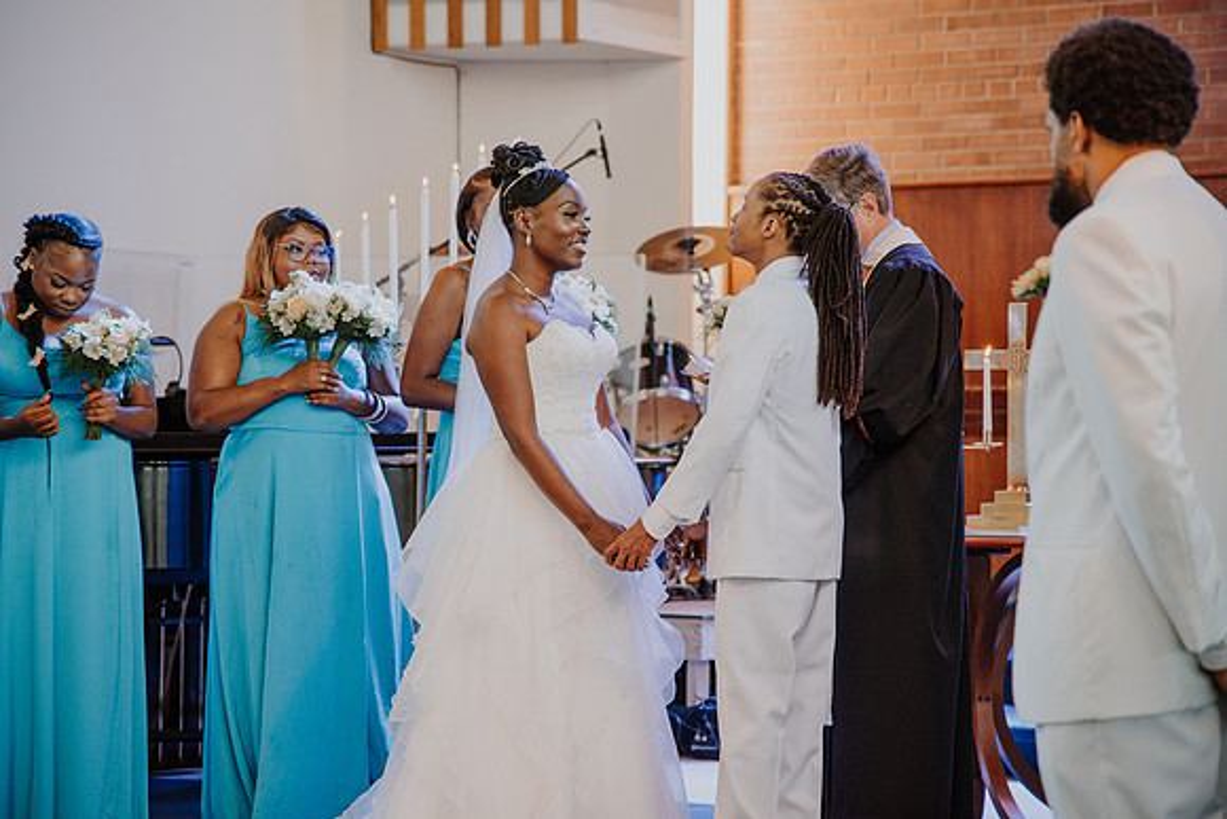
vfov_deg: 11.4
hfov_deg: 17.1
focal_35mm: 120
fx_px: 4091
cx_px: 614
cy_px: 410
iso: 1000
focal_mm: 120
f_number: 4
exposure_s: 1/125
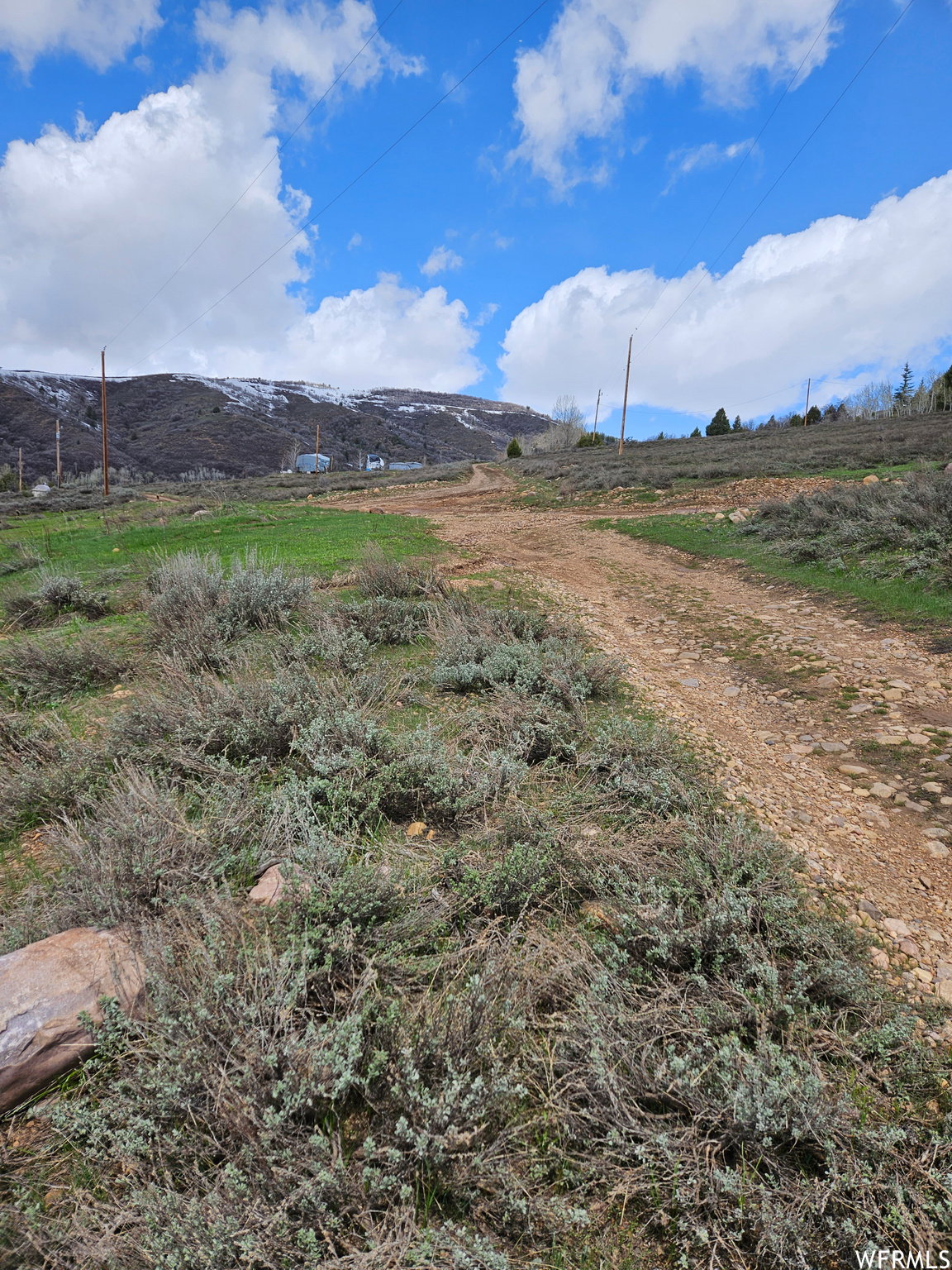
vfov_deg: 73.9
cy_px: 635
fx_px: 843
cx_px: 476
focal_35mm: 23
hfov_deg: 58.9
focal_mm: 5.4
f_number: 1.8
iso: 25
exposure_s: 1/2835
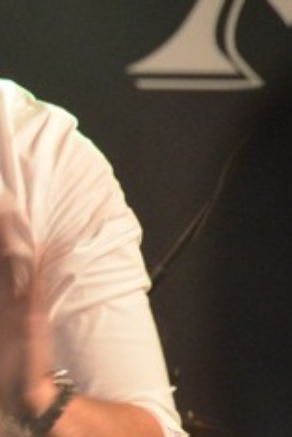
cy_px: 144
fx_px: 10605
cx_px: -320
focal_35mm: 873
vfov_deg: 2.4
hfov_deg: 1.6
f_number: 5.6
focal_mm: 250
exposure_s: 1/40
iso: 6400
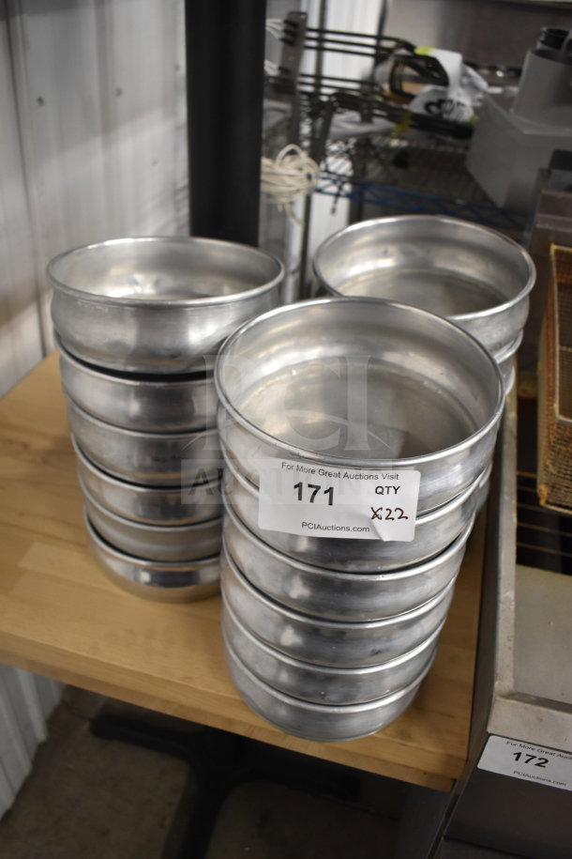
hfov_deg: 43.6
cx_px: 286
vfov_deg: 61.9
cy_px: 430
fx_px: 715
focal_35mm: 30
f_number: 3.5
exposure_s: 1/30
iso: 1100
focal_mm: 20
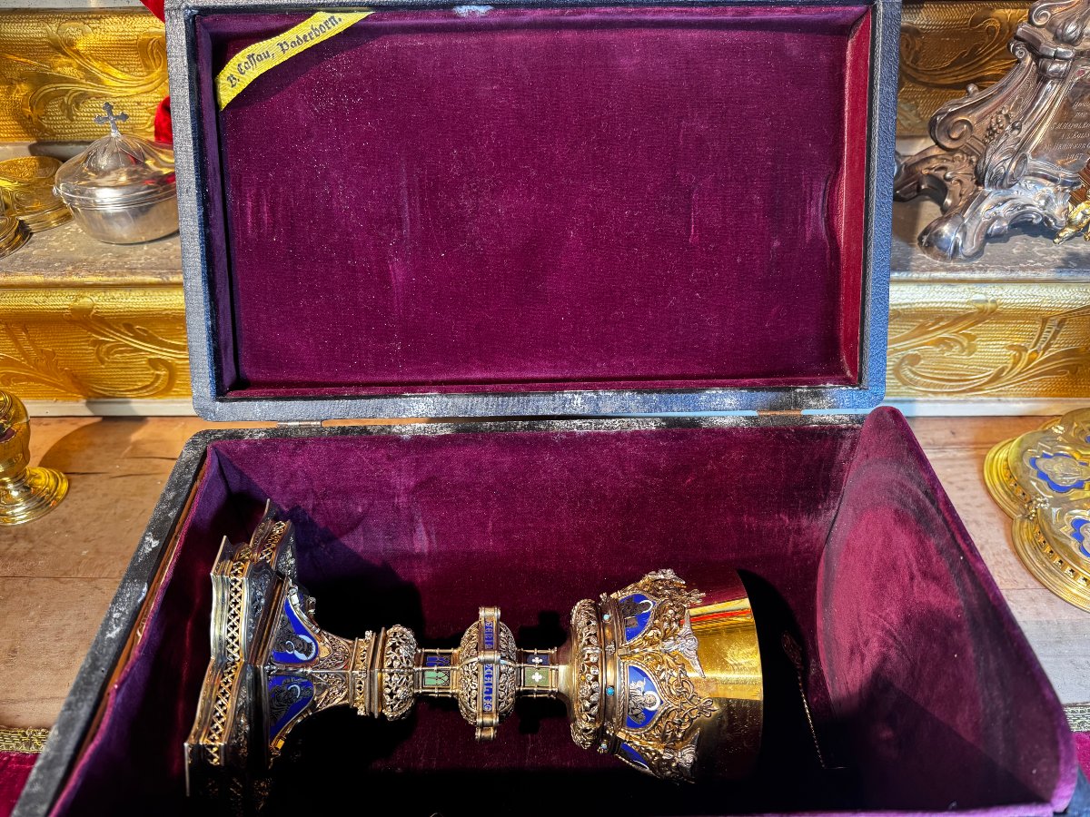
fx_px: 756
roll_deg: +1.7
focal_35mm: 24
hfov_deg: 71.6
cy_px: 408
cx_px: 545
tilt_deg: -42.6
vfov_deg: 56.8
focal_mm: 6.76
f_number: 1.78
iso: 250
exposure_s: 1/50
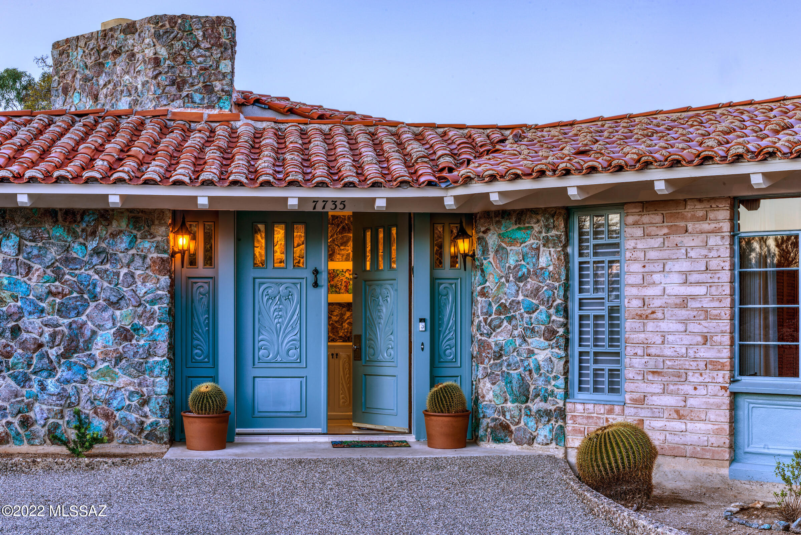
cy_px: 268
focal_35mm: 50
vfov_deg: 27.0
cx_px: 400
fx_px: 1113
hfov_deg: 39.6
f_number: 16
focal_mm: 50
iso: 100
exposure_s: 2.5
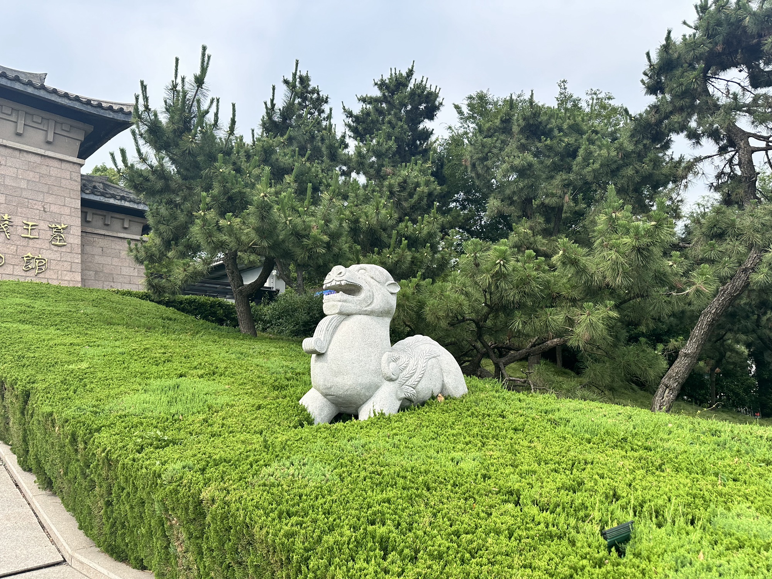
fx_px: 535
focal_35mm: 24
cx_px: 386
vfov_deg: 56.8
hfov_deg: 71.6
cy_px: 290
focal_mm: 6.86
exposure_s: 1/1949
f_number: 1.78
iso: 80
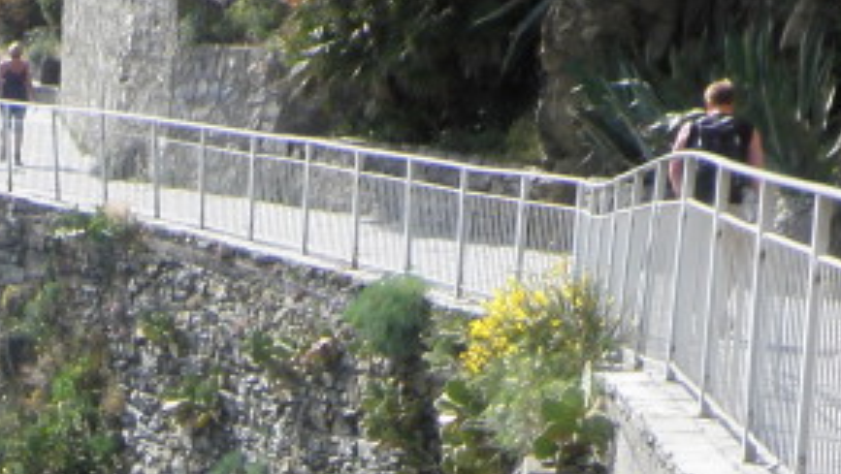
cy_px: 1032
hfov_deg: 14.9
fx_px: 3102
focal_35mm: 139
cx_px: -151
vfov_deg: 8.2
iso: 64
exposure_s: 1/160
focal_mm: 6.3
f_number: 5.6
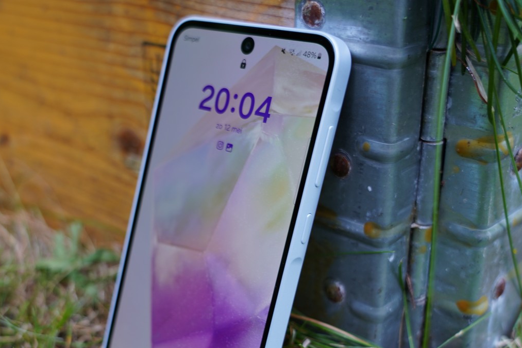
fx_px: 812
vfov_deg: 24.0
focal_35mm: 56
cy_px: 254
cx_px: 190
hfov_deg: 35.4
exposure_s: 1/40
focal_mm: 35
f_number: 4
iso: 200
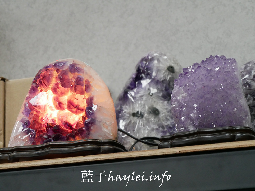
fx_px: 906
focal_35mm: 123
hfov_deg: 16.0
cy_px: 96
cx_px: 127
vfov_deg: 12.0
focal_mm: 61
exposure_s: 1/160
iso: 2500
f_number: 5.2
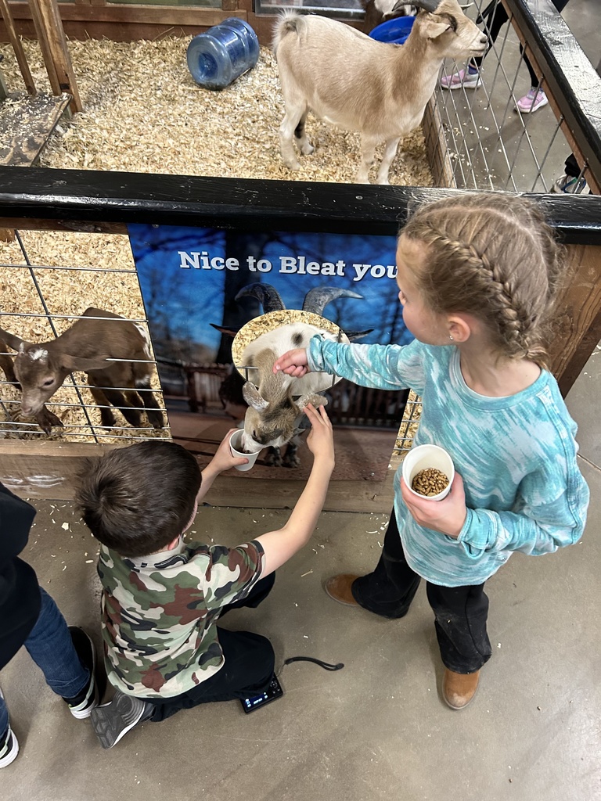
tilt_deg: -54.0
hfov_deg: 53.1
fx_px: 602
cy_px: 400
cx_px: 300
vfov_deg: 67.3
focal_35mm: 26
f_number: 1.5
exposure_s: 1/60
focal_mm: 5.7
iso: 250
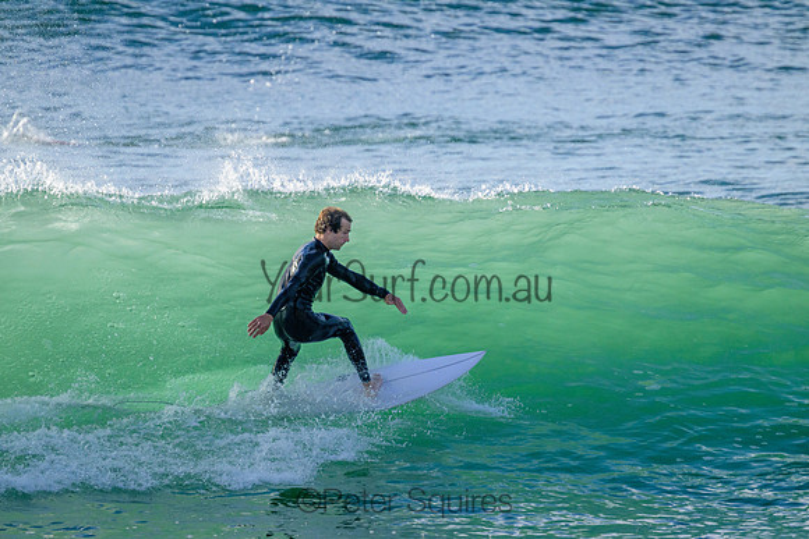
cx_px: 404
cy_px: 270
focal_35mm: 800
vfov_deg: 1.7
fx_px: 17981
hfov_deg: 2.6
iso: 1600
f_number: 11
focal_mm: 800
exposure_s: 1/2000
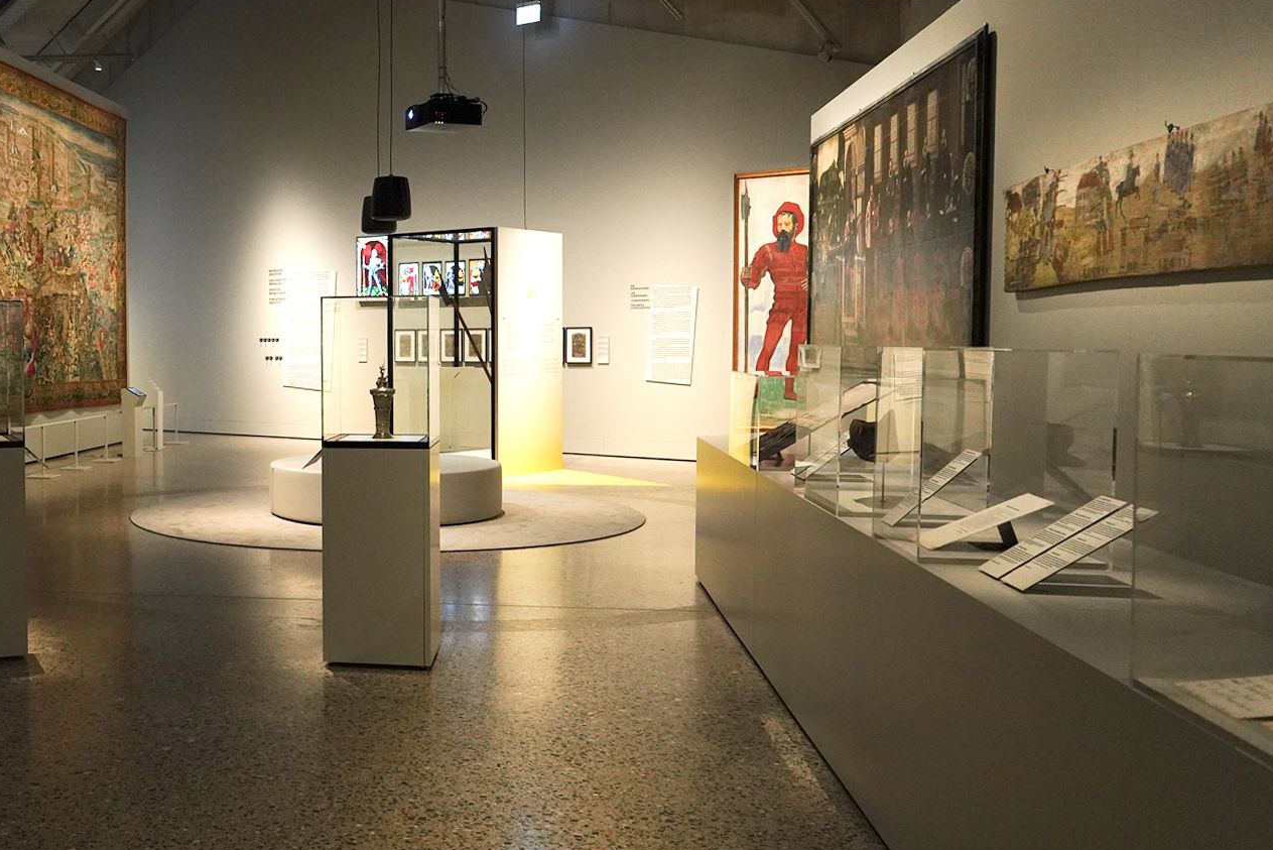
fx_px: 1344
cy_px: 390
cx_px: 293
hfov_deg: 48.4
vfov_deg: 35.1
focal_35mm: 38
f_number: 3.5
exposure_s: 1/80
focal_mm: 24
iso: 3200
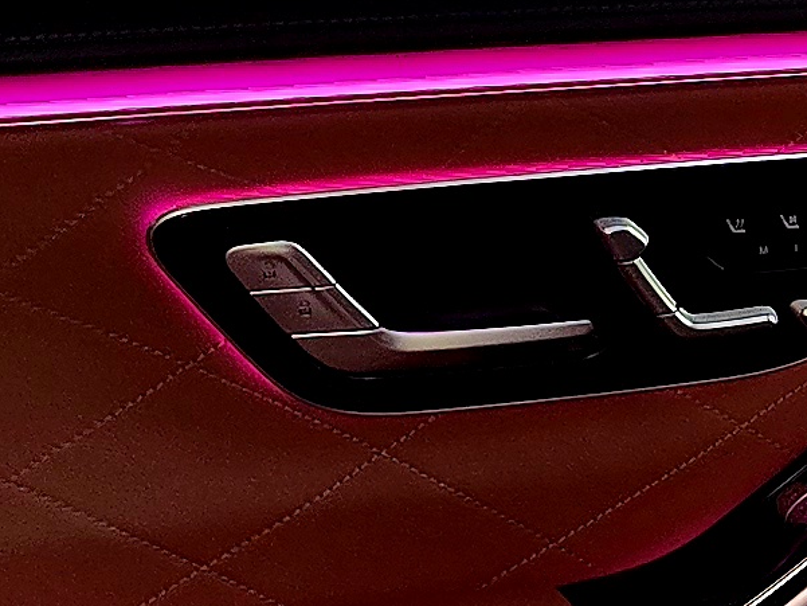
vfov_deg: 9.7
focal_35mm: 153
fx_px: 3568
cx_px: 2201
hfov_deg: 10.3
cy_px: 544
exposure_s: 1/36
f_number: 1.7
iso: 250
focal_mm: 6.3
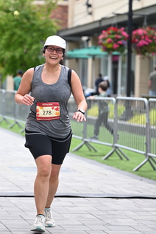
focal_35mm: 144
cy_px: 76
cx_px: 62
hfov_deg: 9.5
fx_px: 934
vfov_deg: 14.2
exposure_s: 1/2000
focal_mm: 83
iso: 640
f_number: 2.8
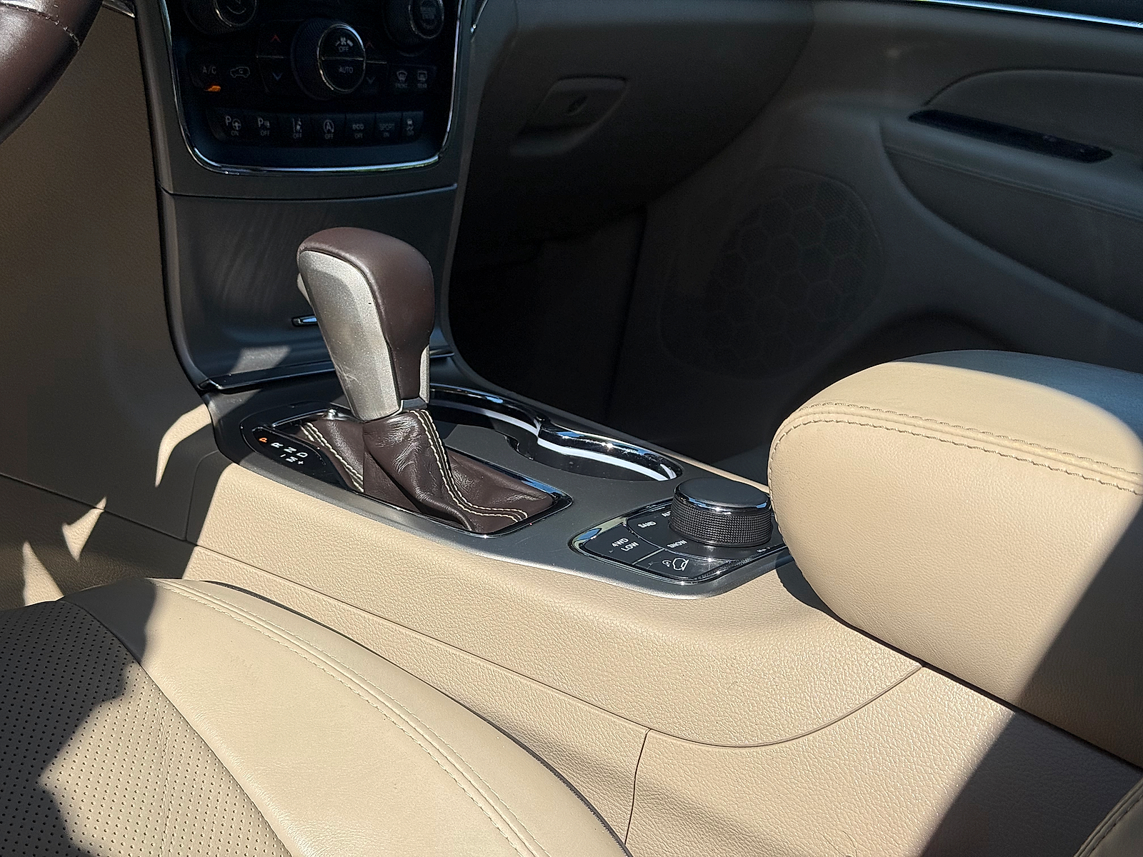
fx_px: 1585
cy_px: 428
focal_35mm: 48
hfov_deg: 39.7
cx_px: 572
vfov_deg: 30.3
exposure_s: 1/3704
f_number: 1.78
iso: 80
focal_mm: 6.76
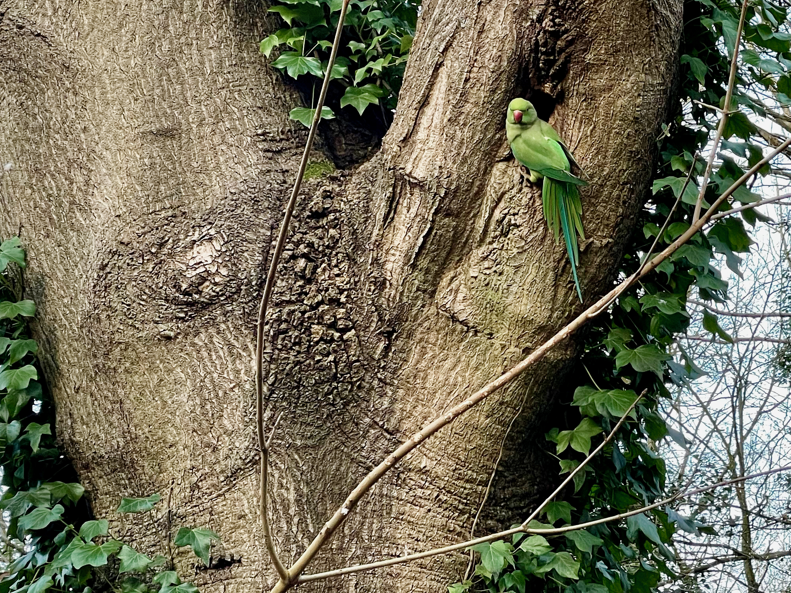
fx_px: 1188
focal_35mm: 52
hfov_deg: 36.8
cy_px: 296
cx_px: 396
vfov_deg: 28.0
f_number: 2
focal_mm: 6
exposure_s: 1/121
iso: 100
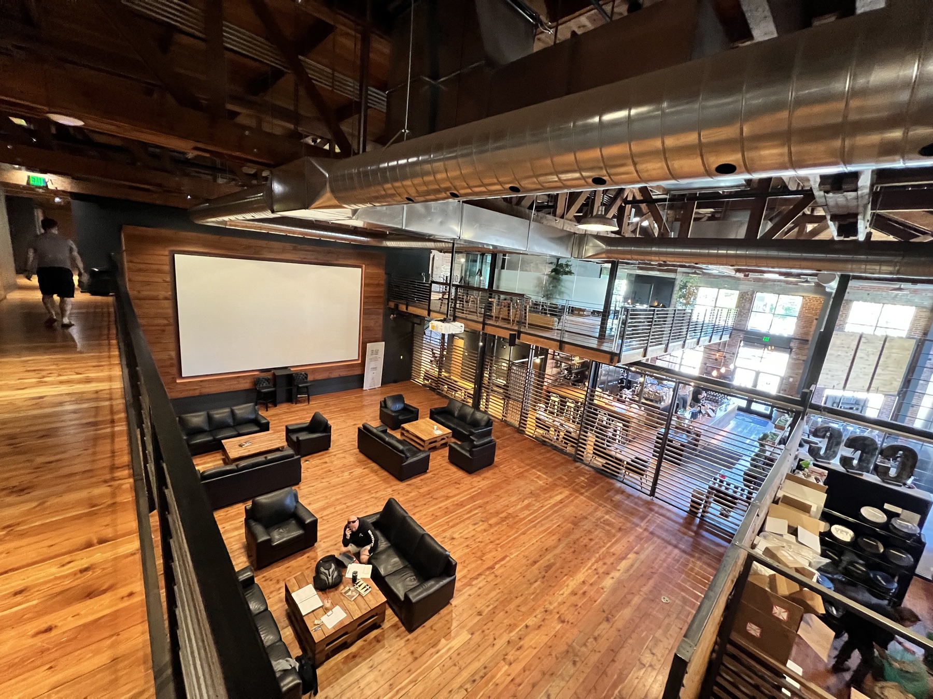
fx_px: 350
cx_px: 466
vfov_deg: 89.9
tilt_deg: -13.9
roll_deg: -5.9
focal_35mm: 13
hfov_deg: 106.2
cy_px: 350
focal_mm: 1.57
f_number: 1.8
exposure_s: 1/60
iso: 800
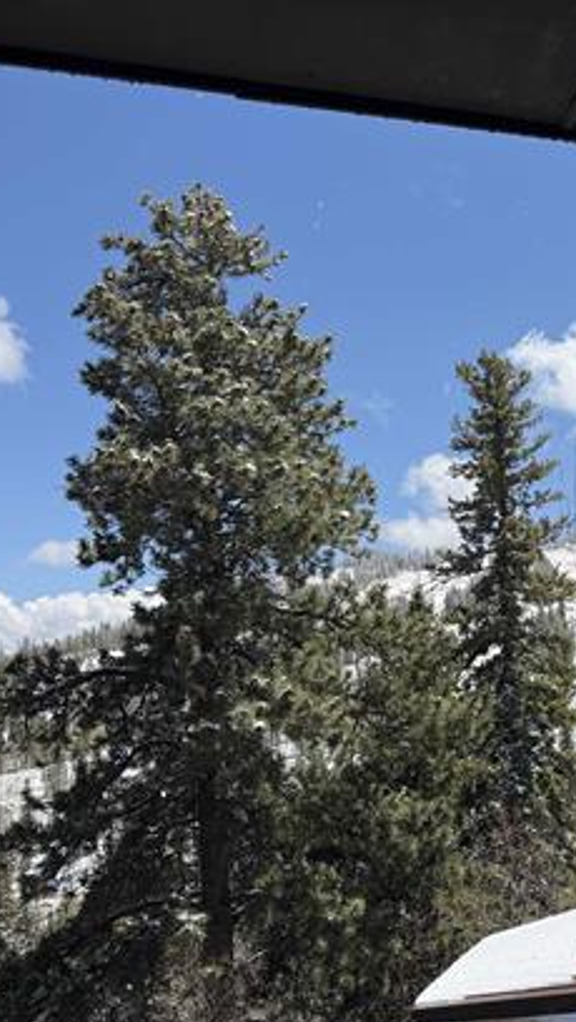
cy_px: 559
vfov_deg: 49.3
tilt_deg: +6.9
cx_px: 528
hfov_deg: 27.9
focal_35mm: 41
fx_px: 1111
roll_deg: +1.2
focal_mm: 6.76
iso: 80
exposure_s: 1/4673
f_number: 1.78
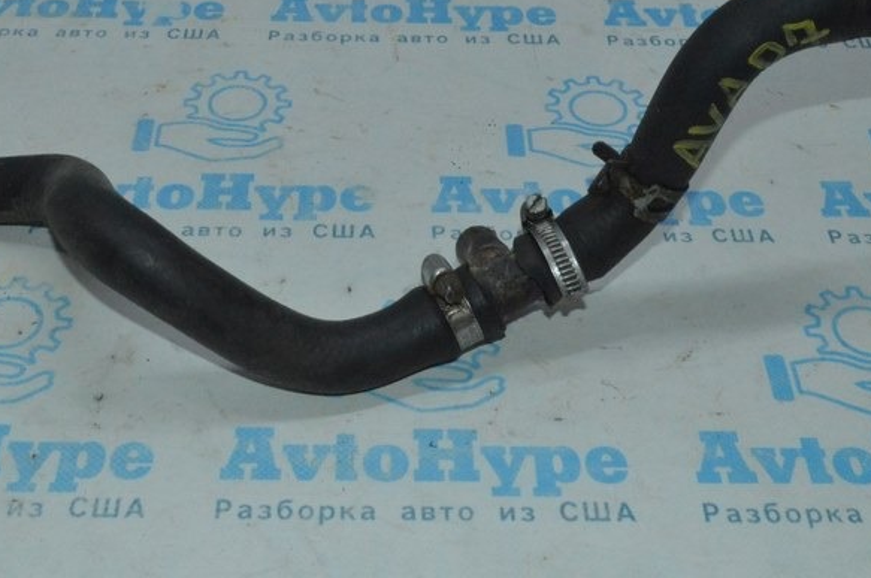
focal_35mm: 58
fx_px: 1401
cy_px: 178
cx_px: 365
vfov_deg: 23.2
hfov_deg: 34.5
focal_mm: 22
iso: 3600
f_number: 16
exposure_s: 1/200
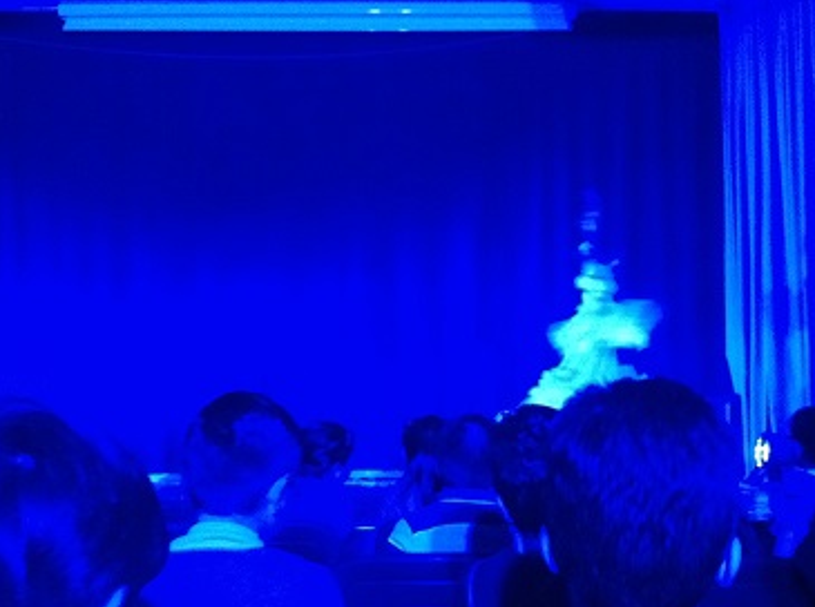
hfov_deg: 39.7
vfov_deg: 30.1
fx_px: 1128
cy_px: 363
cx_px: 397
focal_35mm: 48
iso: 1000
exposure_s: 1/15
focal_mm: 3.85
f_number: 2.8
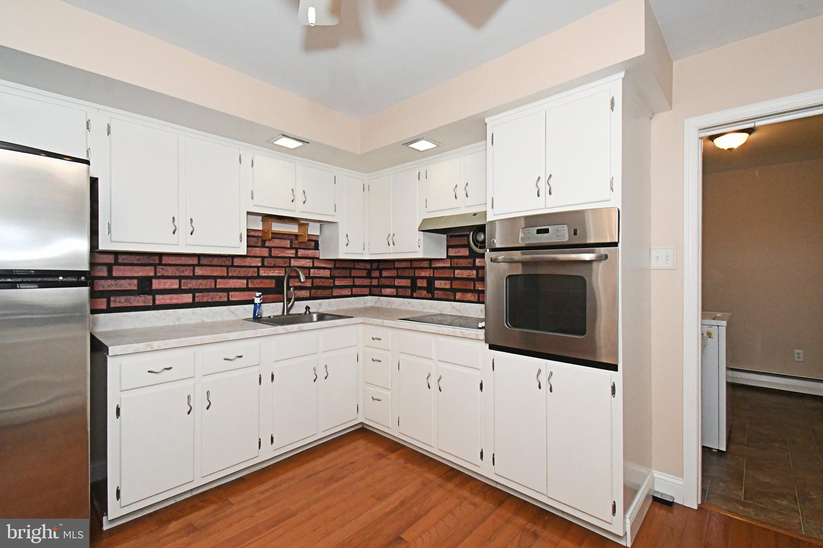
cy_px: 274
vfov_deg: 77.3
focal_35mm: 15
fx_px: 343
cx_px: 412
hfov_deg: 100.4
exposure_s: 1/250
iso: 5000
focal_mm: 10
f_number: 13
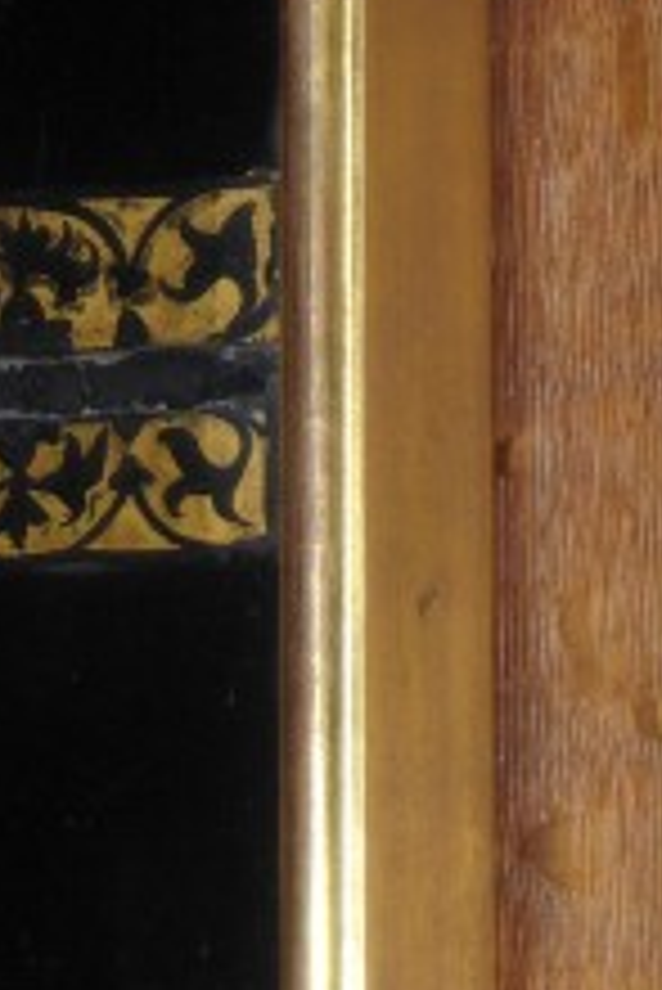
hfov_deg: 4.6
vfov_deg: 6.9
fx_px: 8206
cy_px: 418
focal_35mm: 298
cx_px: 43
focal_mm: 22.5
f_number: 5
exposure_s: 1/125
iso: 100
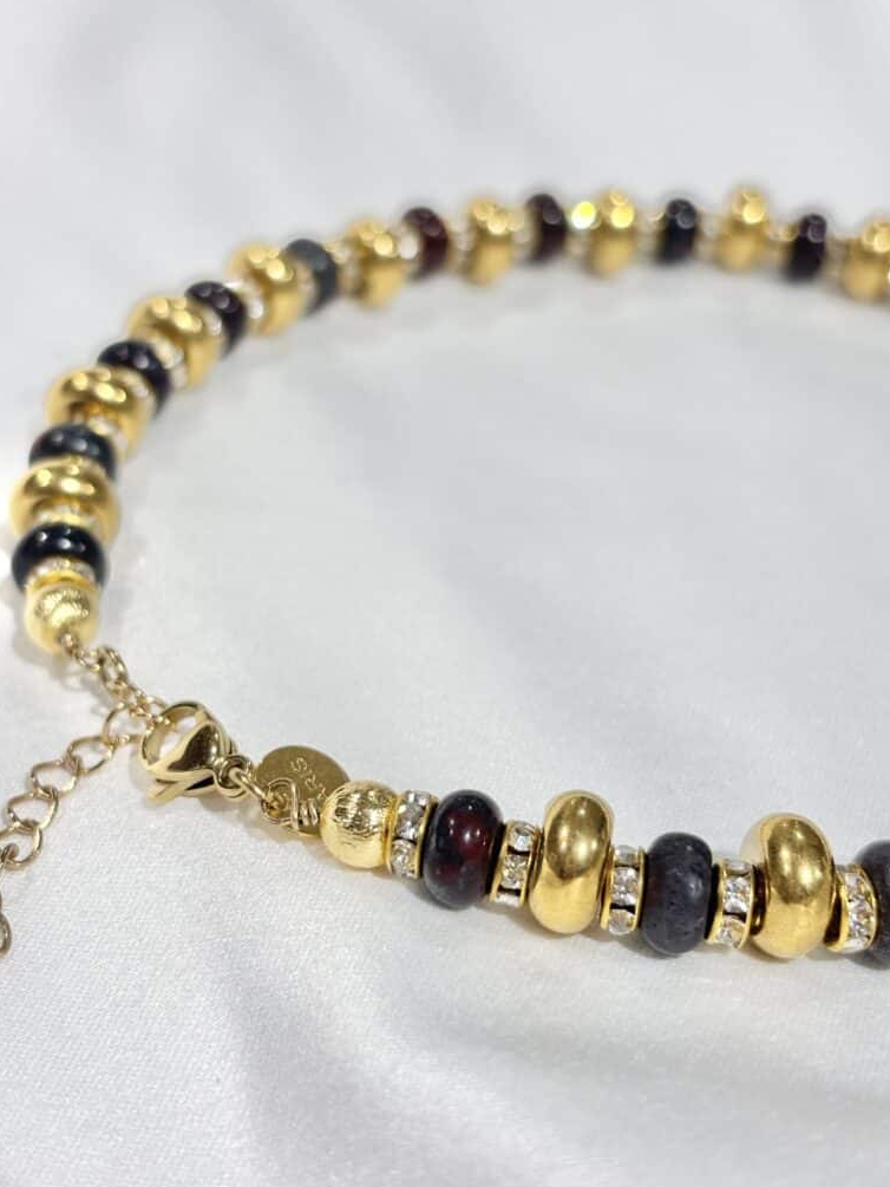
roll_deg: +5.2
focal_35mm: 53
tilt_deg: -27.0
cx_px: 449
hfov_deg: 27.5
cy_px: 600
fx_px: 1817
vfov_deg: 36.2
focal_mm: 5.96
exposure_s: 1/253
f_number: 1.6
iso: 32
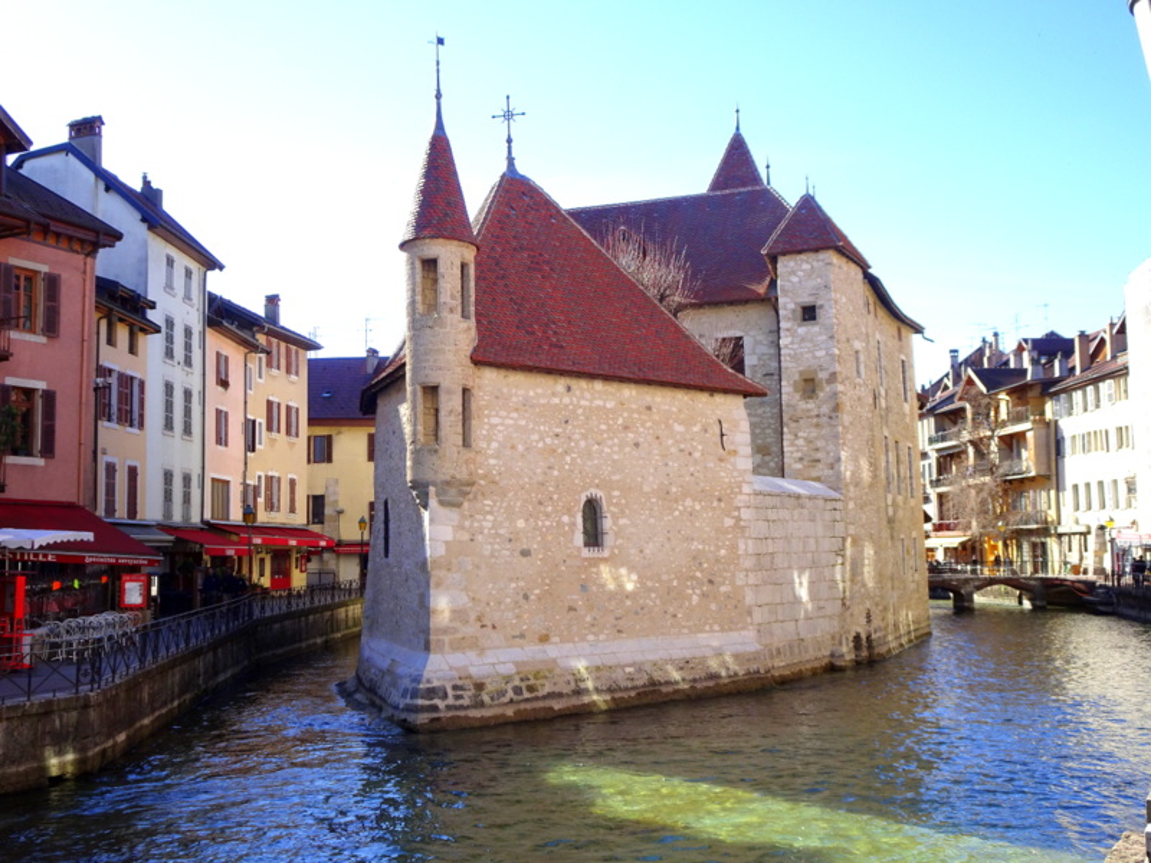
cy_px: 432
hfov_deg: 46.8
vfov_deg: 36.0
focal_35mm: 40
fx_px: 1330
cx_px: 576
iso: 80
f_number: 4
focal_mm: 6.8
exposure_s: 1/320
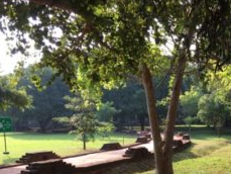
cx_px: 149
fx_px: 381
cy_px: 169
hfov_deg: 33.5
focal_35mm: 57
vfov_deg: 24.6
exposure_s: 1/207
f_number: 2.2
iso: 25
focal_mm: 4.15
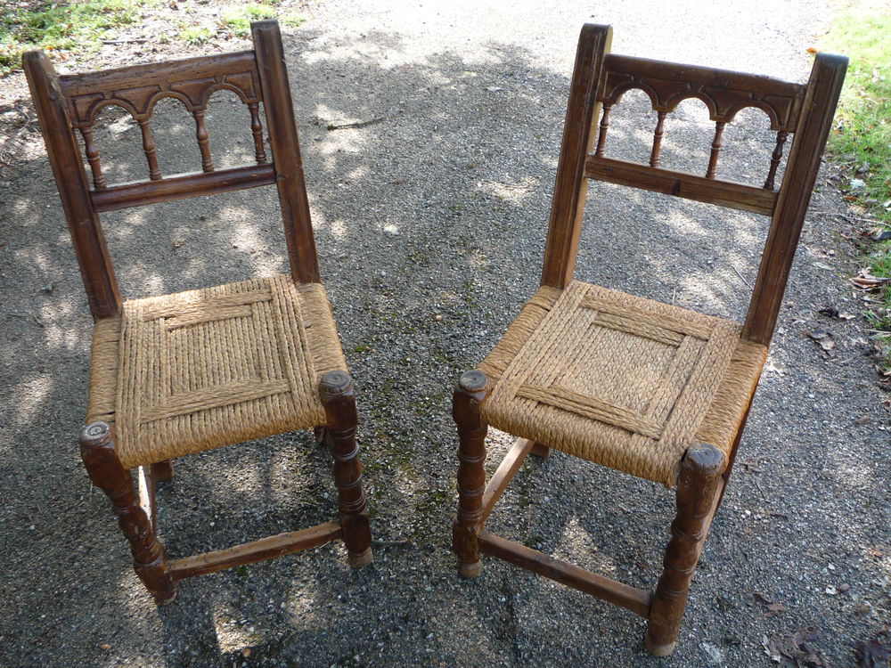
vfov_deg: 46.8
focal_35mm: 30
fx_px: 772
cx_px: 446
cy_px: 334
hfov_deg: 60.0
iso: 100
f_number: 3.3
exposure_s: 1/60
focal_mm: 5.2
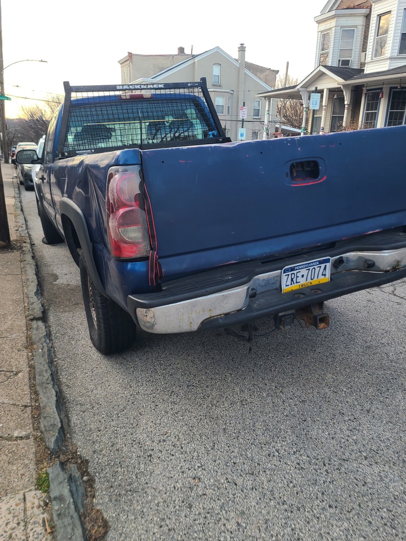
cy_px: 263
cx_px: 205
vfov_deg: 65.3
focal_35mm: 27
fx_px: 422
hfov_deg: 51.4
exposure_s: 1/159
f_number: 1.8
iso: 40
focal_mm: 5.4
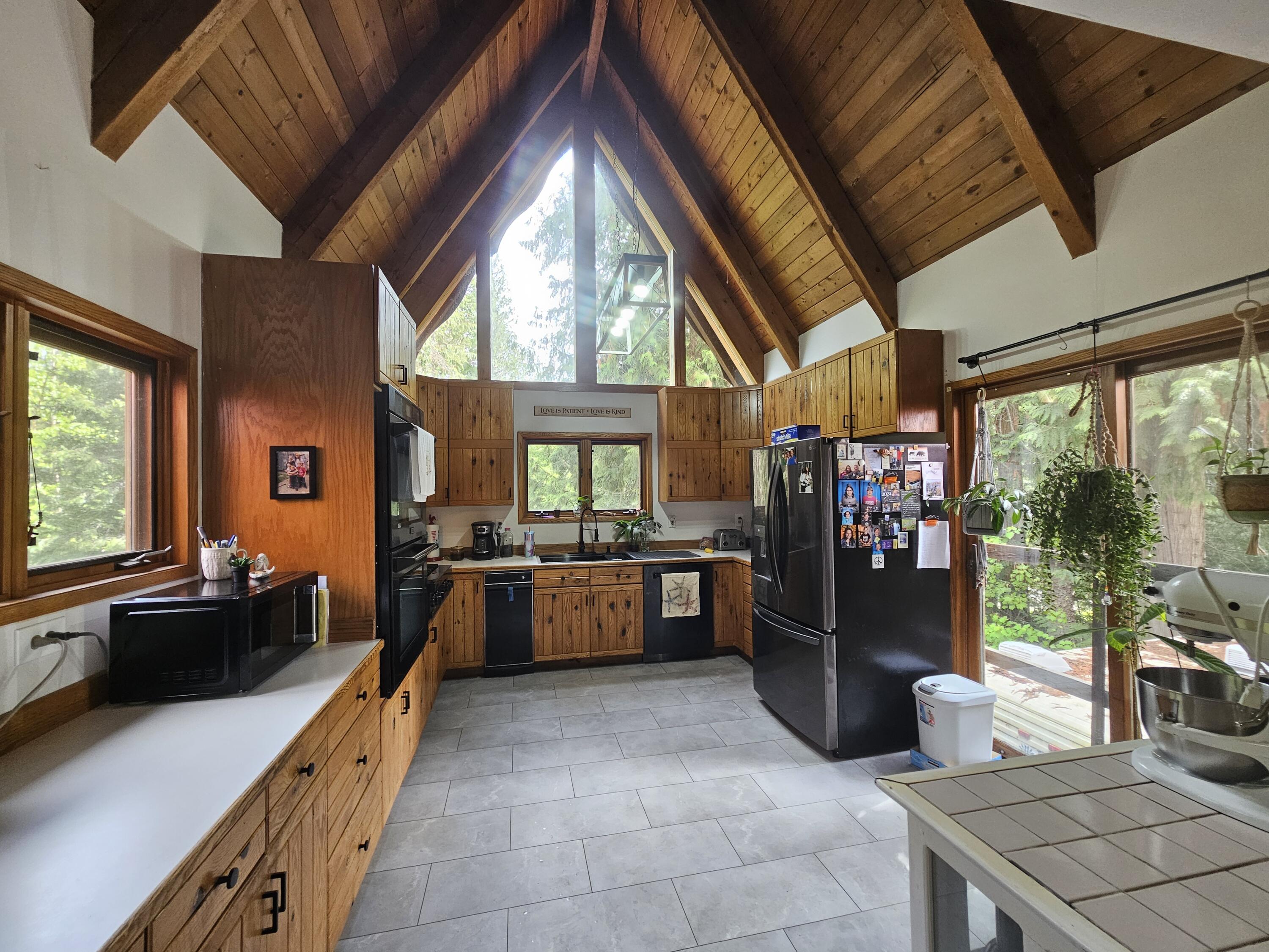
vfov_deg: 89.9
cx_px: 634
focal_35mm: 13
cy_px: 476
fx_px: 477
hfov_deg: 106.2
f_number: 2.2
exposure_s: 1/60
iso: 100
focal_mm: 2.2
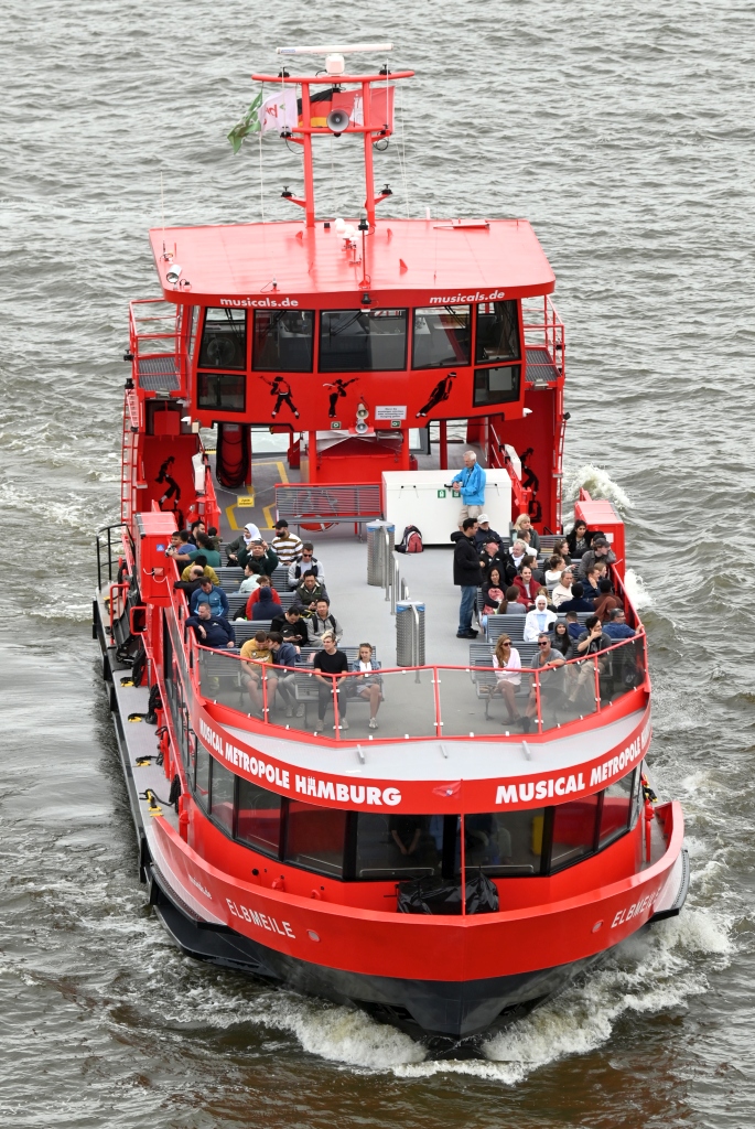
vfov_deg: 9.8
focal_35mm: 210
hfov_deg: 6.6
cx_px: 378
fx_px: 6590
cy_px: 564
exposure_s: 1/1000
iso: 400
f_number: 5.3
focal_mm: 210
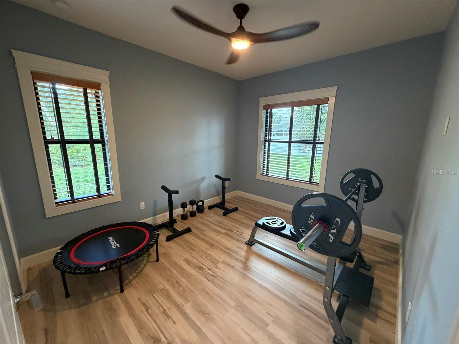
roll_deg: -0.6
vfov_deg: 85.7
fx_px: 186
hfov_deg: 102.1
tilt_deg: -11.0
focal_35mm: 14
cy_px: 172
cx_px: 230
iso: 400
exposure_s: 1/60
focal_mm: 2.22
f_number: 2.2
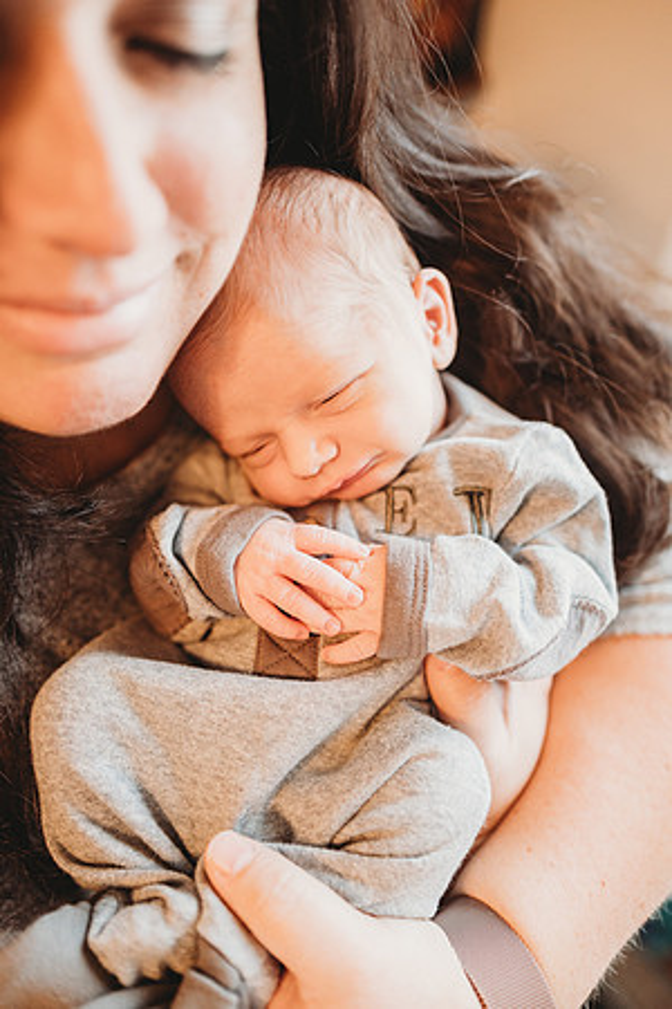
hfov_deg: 53.1
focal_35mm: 24
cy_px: 504
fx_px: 672
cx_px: 336
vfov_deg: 73.7
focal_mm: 24
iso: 500
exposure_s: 1/160
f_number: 2.2
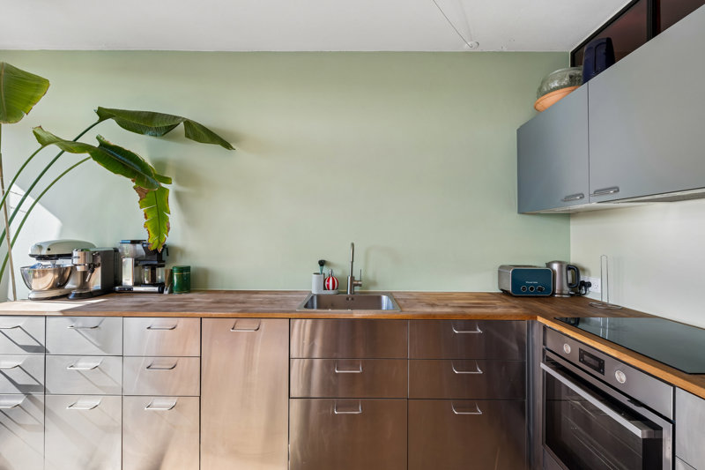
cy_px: 235
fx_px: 294
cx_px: 352
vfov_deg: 77.3
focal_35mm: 15
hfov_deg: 100.4
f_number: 9
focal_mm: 15
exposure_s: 1/25
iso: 160
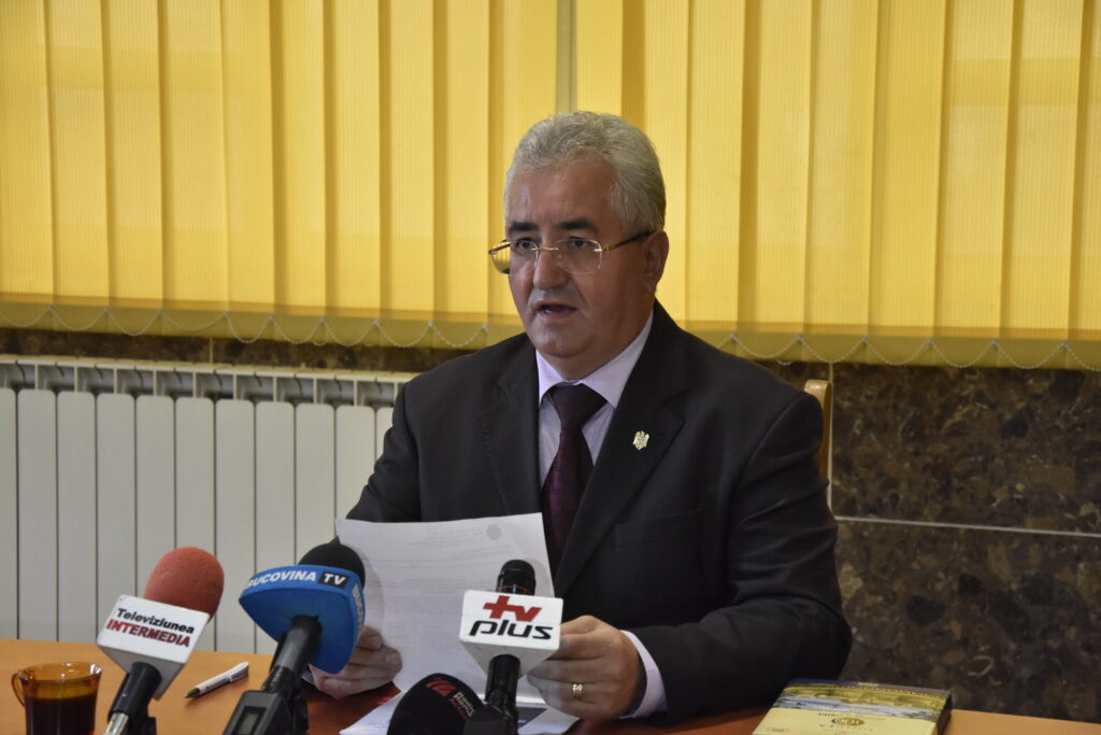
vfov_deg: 14.7
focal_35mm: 93
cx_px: 550
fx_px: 2844
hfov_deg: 21.9
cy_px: 368
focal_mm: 62
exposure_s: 1/80
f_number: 5.6
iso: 2500
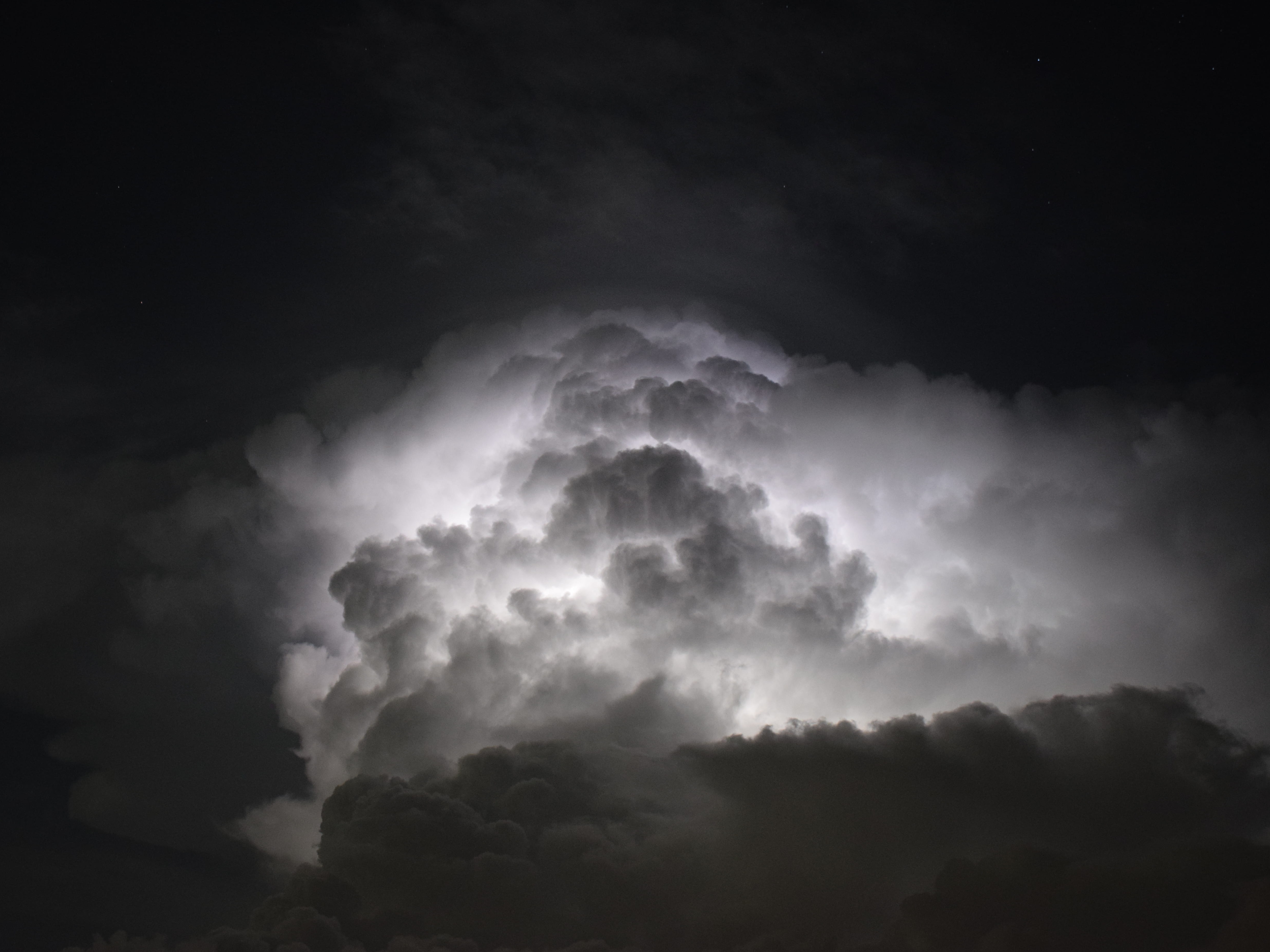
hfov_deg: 31.4
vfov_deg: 23.8
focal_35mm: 62
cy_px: 475
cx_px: 600
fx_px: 2259
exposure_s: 1
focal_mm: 35
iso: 1250
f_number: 4.5
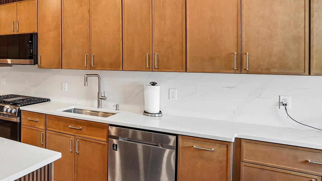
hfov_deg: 57.1
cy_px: 54
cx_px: 44
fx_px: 256
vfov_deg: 38.3
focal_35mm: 30
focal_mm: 16
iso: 400
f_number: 8
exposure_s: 1/30
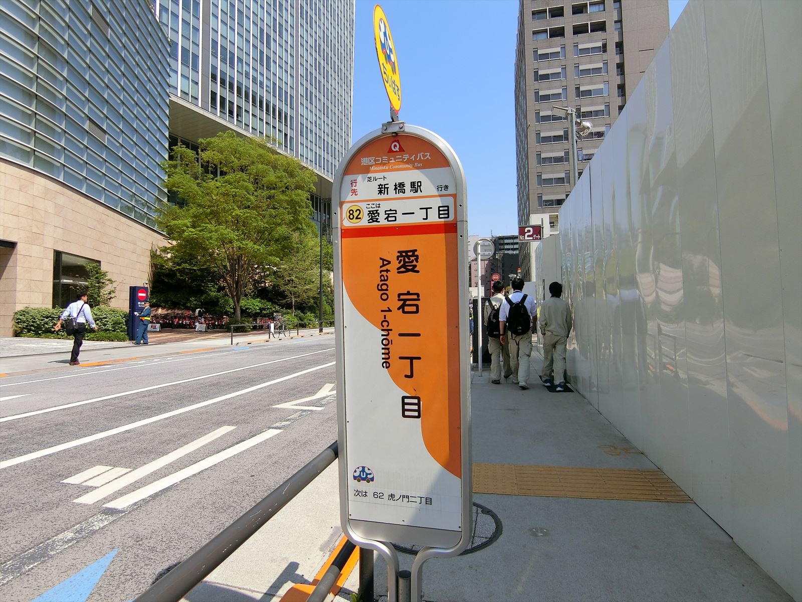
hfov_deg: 84.7
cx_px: 401
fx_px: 440
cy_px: 301
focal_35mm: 19
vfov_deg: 68.7
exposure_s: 1/250
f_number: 6.9
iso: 80
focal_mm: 4.06
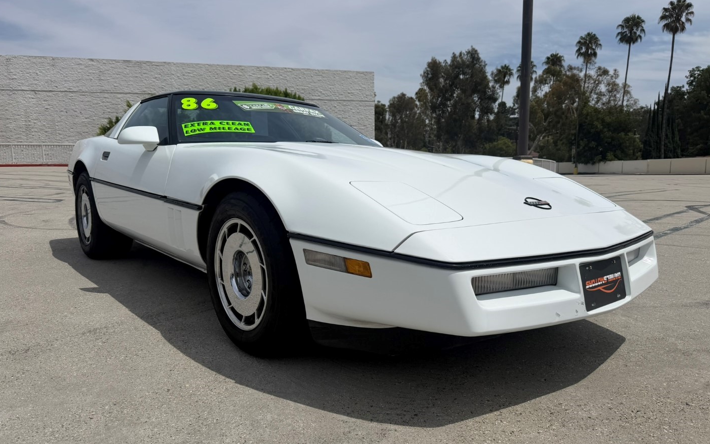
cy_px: 250
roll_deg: +1.5
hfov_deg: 70.4
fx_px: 503
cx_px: 361
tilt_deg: -8.8
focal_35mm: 26
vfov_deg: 47.5
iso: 80
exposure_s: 1/14286
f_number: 1.78
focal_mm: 6.76
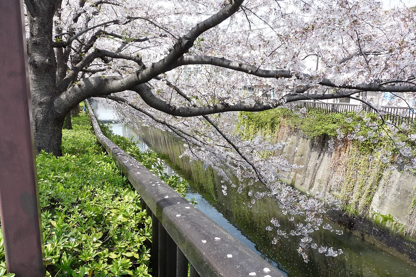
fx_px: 335
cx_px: 206
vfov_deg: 44.8
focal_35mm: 29
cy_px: 158
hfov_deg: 63.7
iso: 100
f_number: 4
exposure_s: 1/250
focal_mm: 4.8
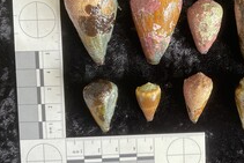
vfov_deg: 27.0
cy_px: 69
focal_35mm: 50
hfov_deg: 38.3
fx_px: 339
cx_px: 191
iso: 50
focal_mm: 3
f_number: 1.8
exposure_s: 1/60
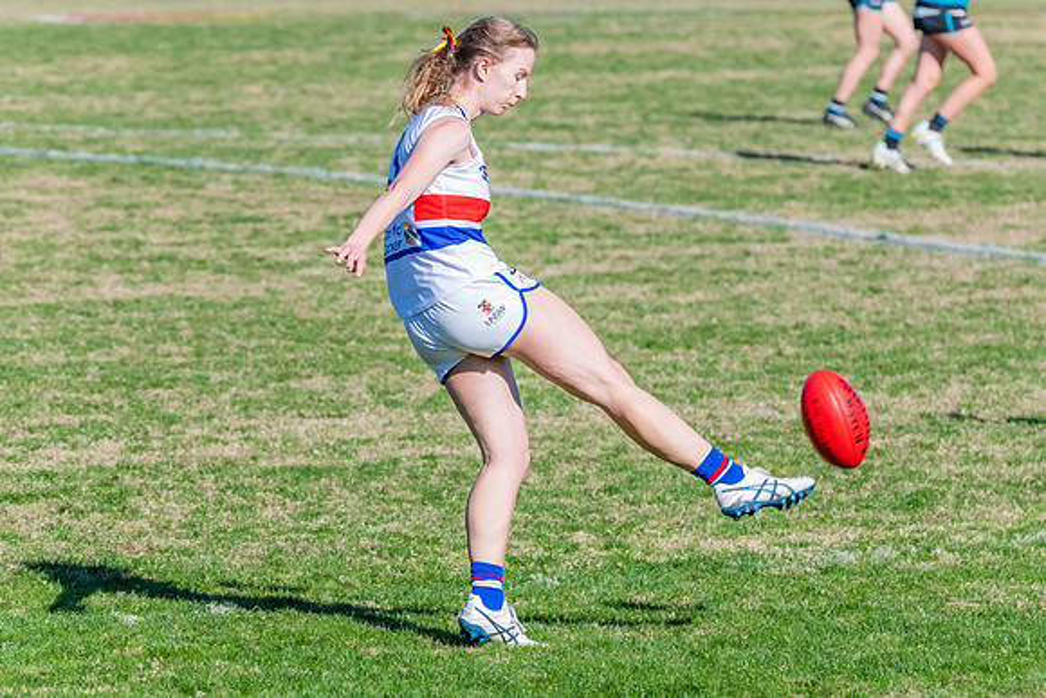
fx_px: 9359
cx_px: 572
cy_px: 350
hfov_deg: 6.4
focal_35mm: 322
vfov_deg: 4.3
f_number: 9
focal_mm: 250
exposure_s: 1/1600
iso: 800
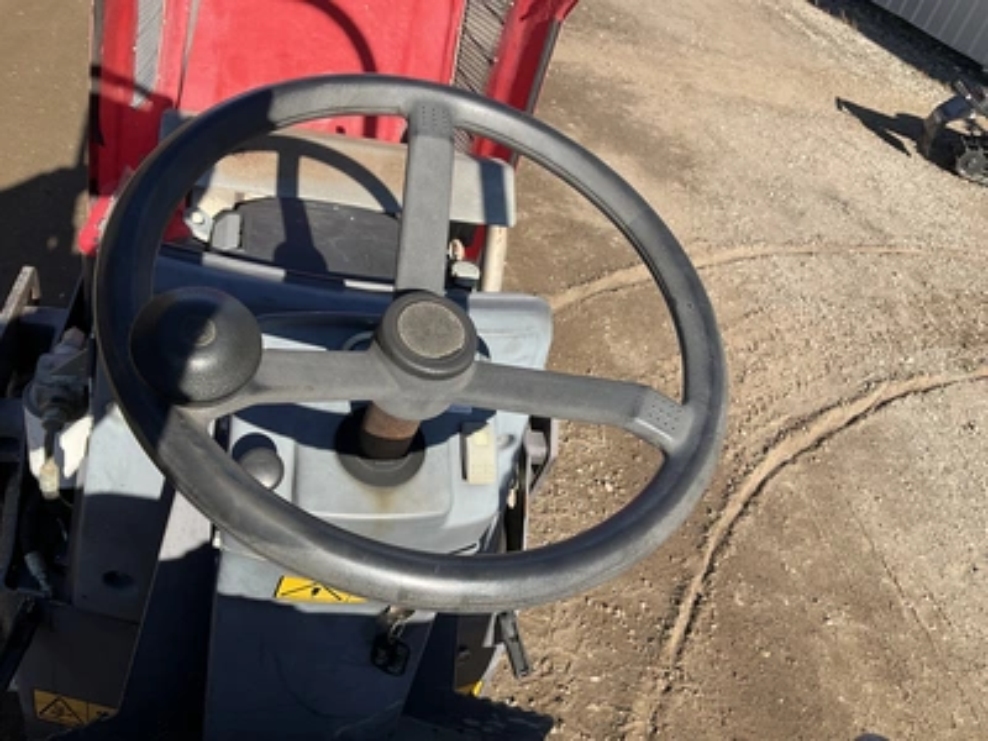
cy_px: 370
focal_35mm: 29
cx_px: 494
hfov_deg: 61.7
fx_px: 828
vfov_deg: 48.2
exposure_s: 1/997
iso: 25
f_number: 1.8
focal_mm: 3
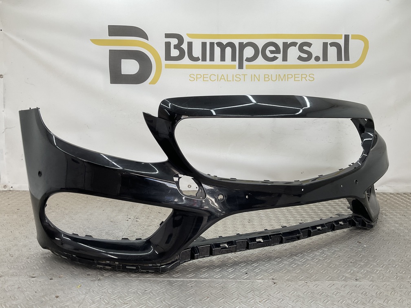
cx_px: 206
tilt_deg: -7.0
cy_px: 154
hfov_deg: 61.7
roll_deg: -0.8
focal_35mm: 29
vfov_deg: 48.2
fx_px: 344
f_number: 1.8
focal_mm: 3
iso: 16
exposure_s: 1/120
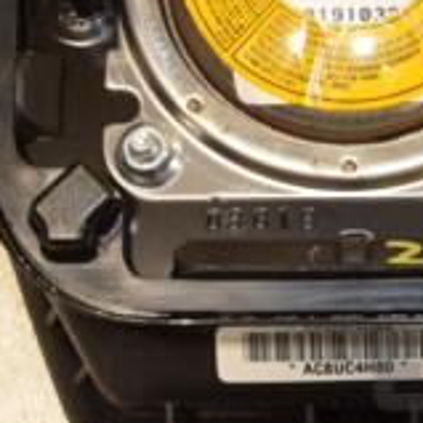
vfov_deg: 11.3
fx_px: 2129
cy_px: 16
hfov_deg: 11.3
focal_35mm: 154
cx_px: 325
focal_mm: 32
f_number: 8
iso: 800
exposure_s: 1/200
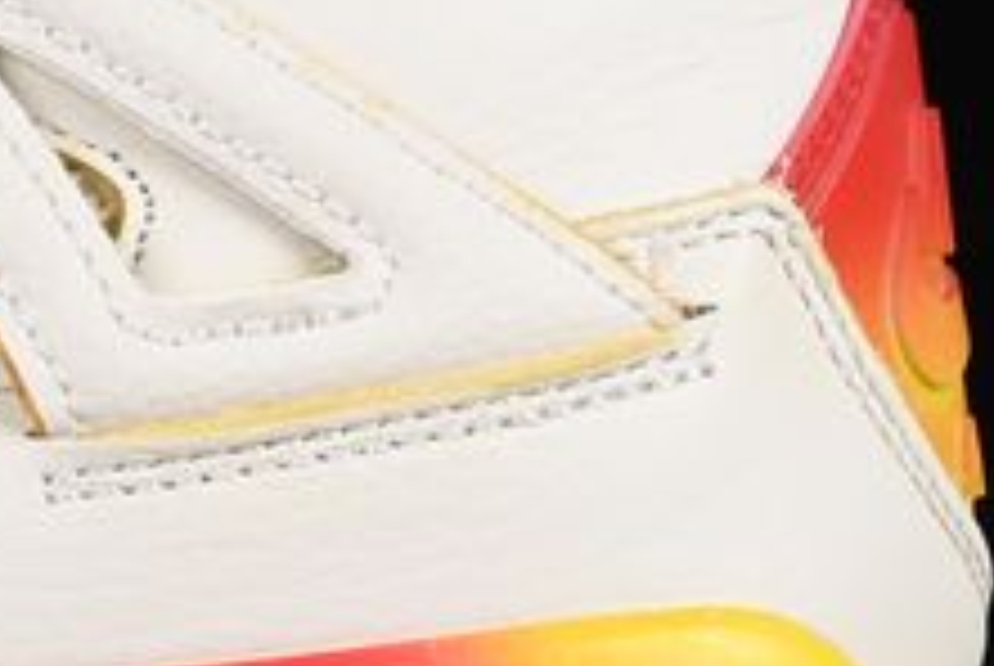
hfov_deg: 6.0
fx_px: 9372
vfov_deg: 4.1
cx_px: -553
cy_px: 232
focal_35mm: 339
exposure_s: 1/80
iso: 160
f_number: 8
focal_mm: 50
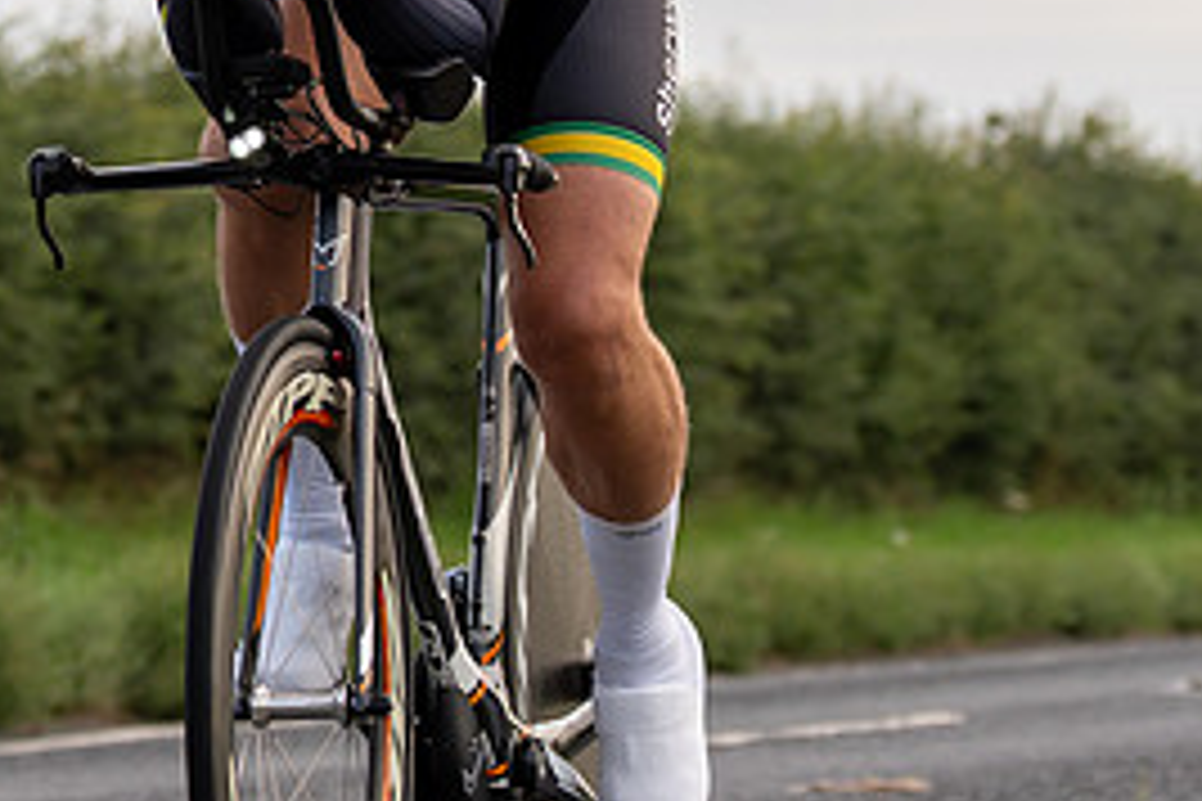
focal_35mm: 292
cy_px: 115
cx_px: 381
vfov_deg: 4.7
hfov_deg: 7.1
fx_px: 9749
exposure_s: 1/800
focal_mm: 70
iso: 100
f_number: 3.5
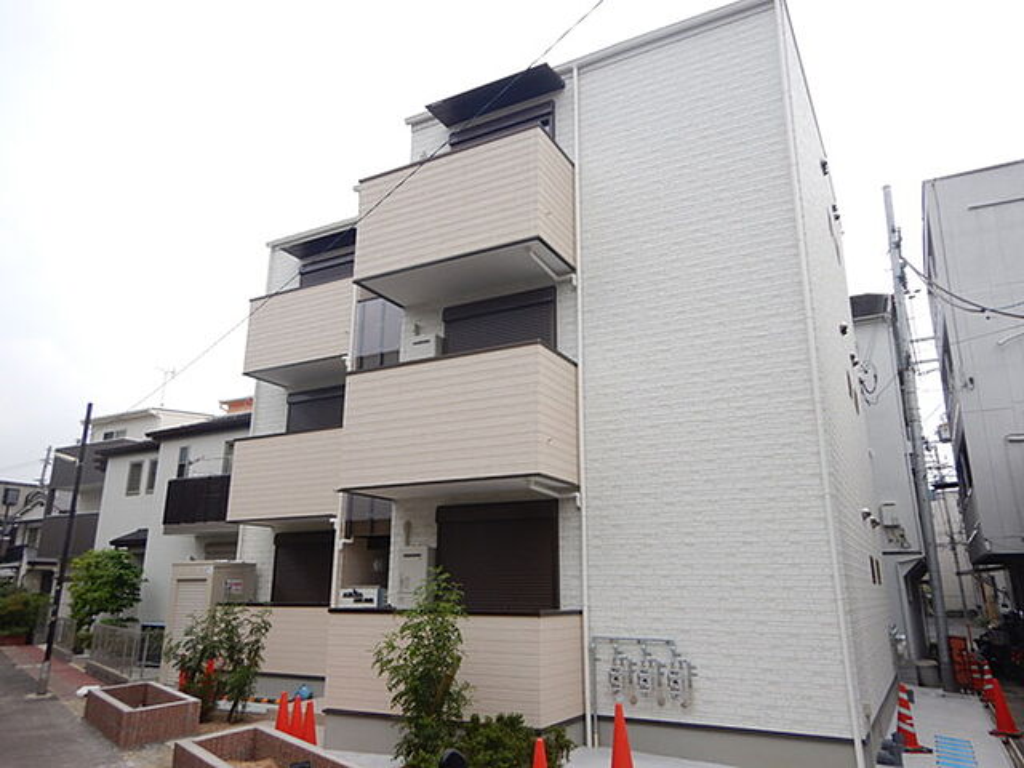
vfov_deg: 56.8
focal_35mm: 24
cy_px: 384
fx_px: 710
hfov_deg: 71.6
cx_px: 512
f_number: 2.8
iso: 125
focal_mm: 4.3
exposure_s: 1/640
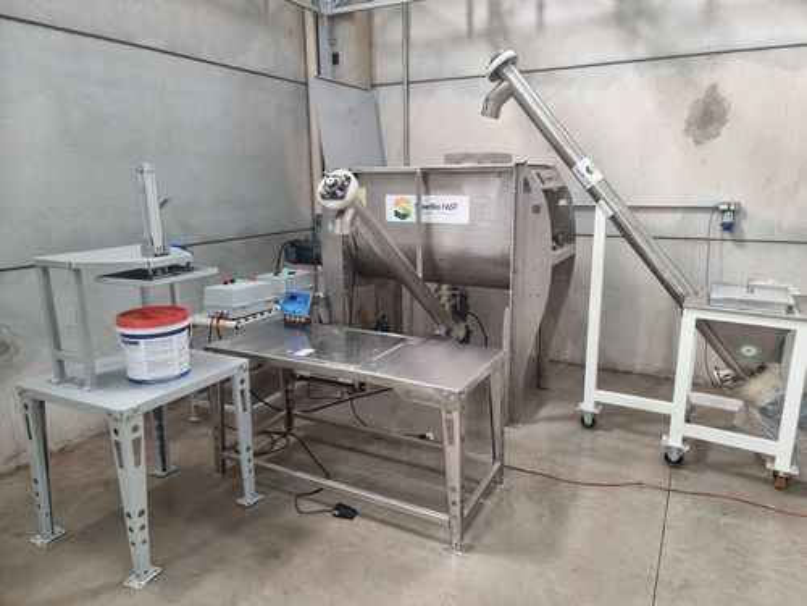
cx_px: 404
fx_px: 560
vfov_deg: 56.8
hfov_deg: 71.6
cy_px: 303
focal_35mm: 24
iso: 200
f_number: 1.8
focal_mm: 6.7
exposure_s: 1/40
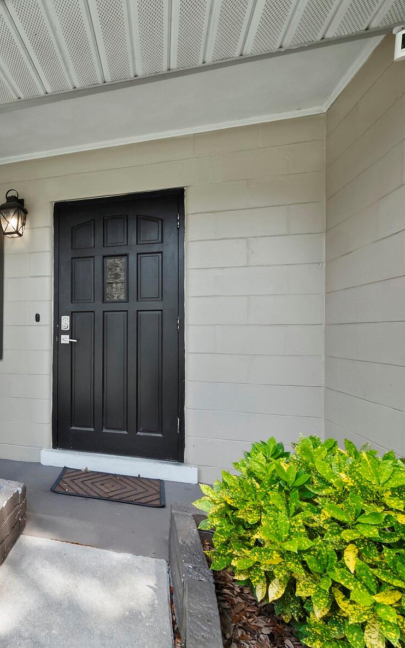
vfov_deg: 85.1
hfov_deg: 51.4
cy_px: 325
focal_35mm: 20
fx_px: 353
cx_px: 28
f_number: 11
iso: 400
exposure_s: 1/20
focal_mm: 7
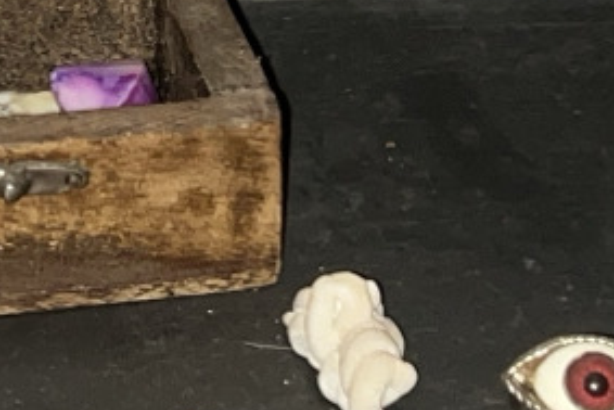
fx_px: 3259
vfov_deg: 6.9
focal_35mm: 191
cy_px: -488
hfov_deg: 10.6
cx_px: -130
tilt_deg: -22.3
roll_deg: +1.1
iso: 50
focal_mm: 5.1
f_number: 1.6
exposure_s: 1/4
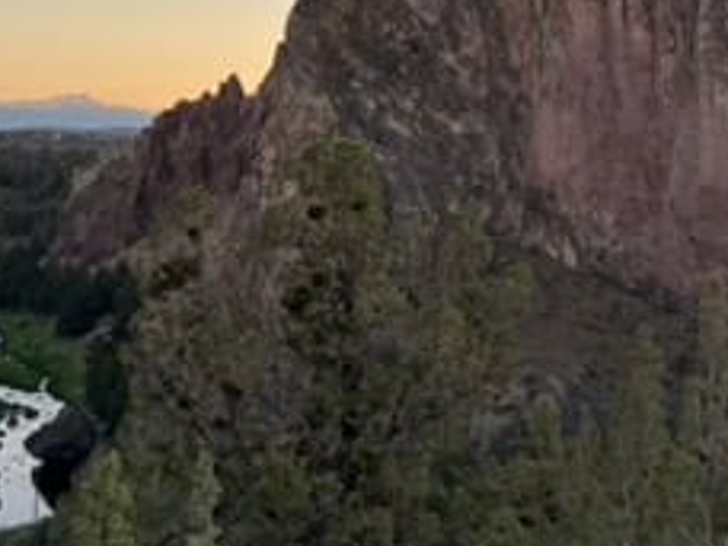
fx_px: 1535
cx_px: 725
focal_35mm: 73
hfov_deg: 25.4
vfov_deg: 20.0
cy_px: 134
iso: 32
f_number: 1.6
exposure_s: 1/128
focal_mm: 5.1
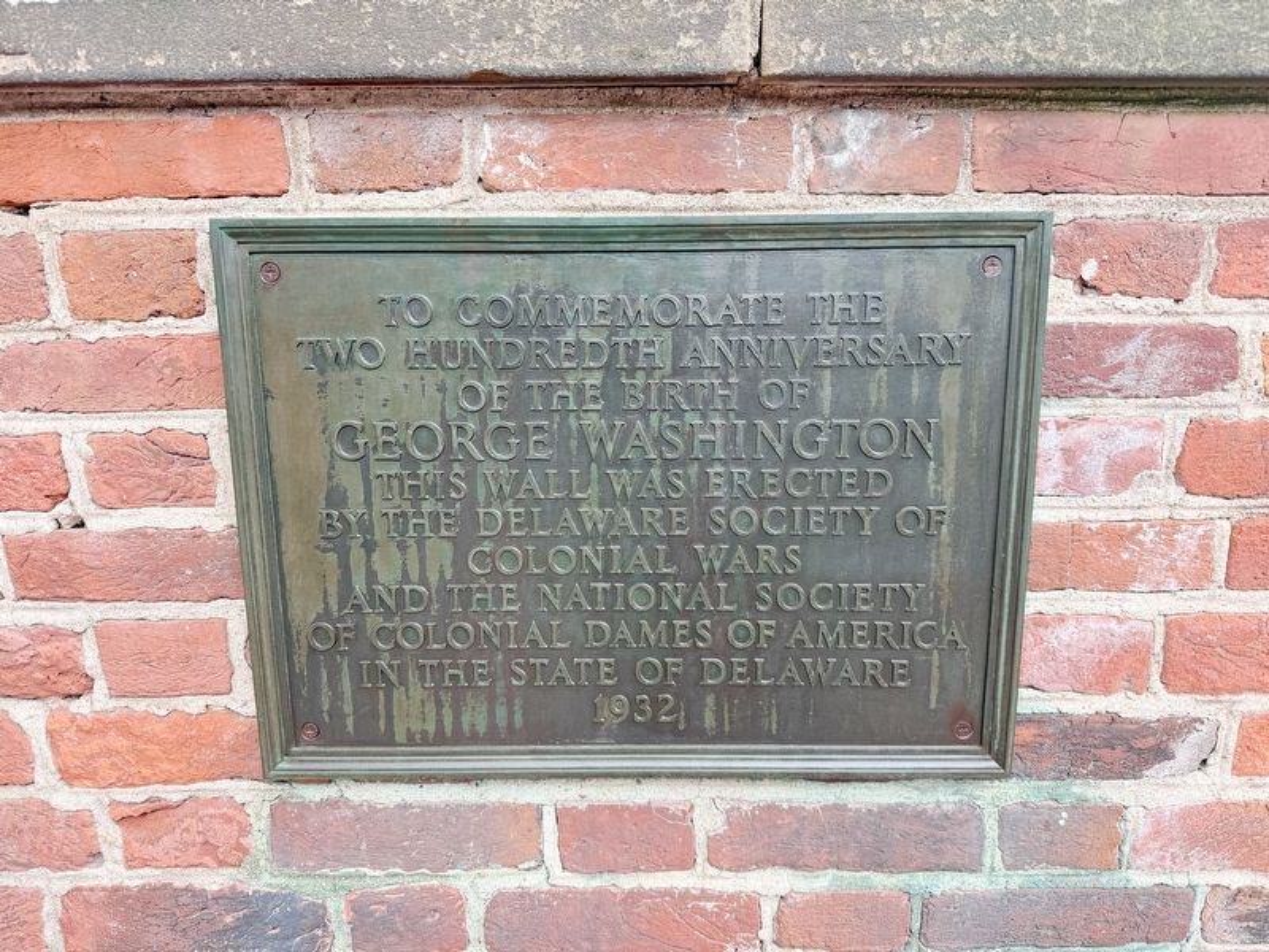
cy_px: 476
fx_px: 880
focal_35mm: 24
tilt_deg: -11.4
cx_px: 634
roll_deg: +2.5
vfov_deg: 56.8
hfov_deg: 71.6
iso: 125
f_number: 1.78
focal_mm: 6.76
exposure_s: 1/121
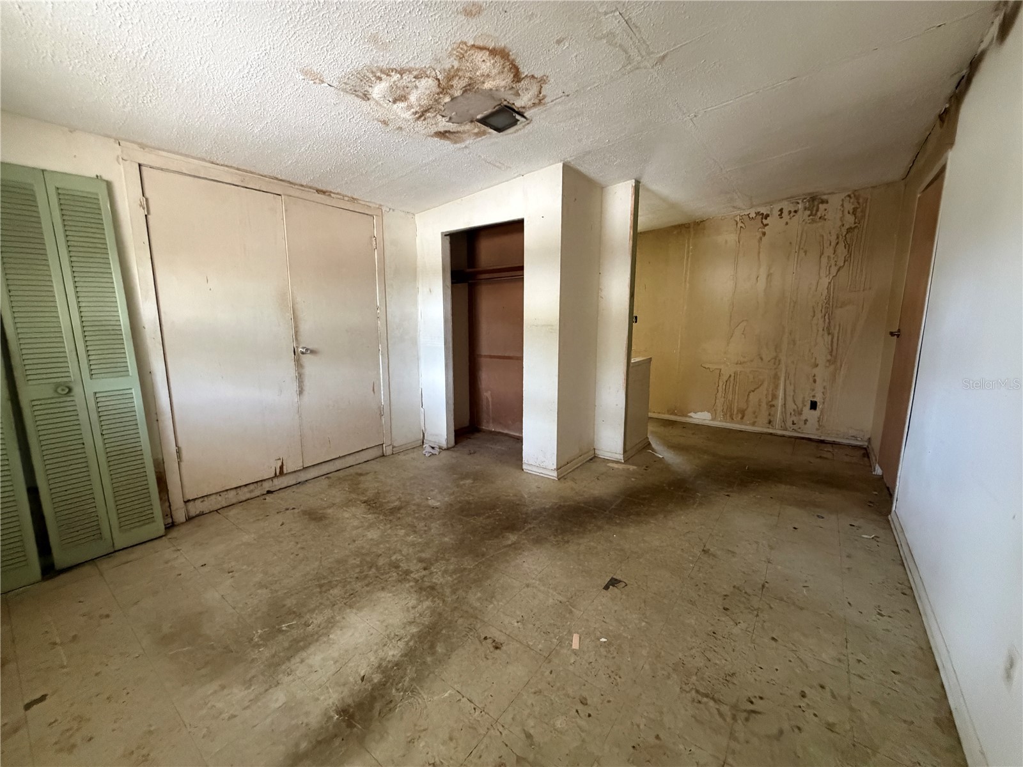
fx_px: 414
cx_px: 512
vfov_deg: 85.7
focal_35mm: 14
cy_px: 384
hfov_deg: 102.1
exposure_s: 1/60
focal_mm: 2.22
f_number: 2.2
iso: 800
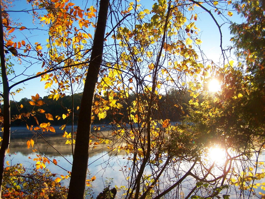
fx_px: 291
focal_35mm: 38
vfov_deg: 37.7
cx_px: 132
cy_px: 100
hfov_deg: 49.0
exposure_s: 1/1000
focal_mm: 6.3
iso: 100
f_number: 2.8
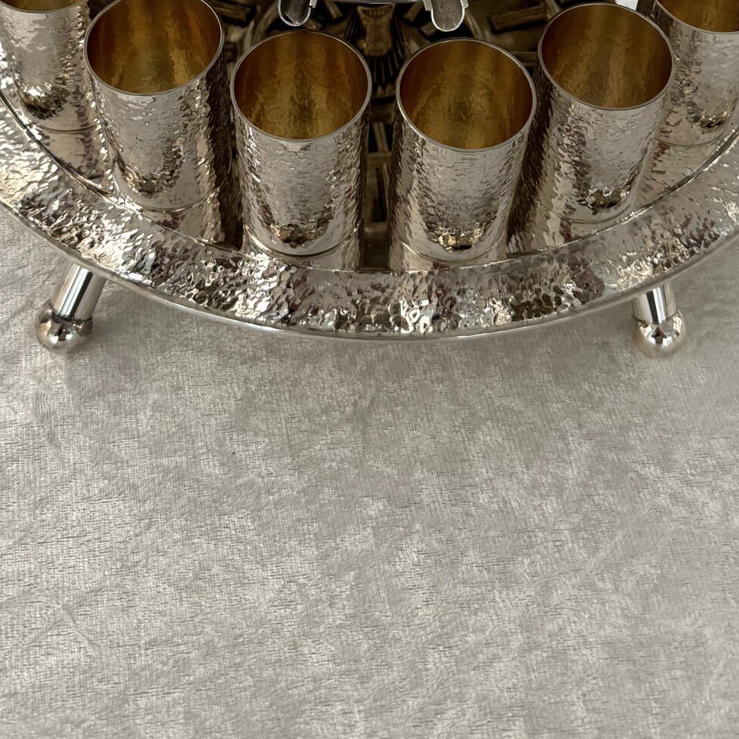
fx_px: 1353
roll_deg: -1.9
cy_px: -168
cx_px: 388
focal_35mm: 56
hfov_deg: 30.6
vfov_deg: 26.8
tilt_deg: -42.2
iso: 64
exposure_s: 1/191
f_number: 1.78
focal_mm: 6.76
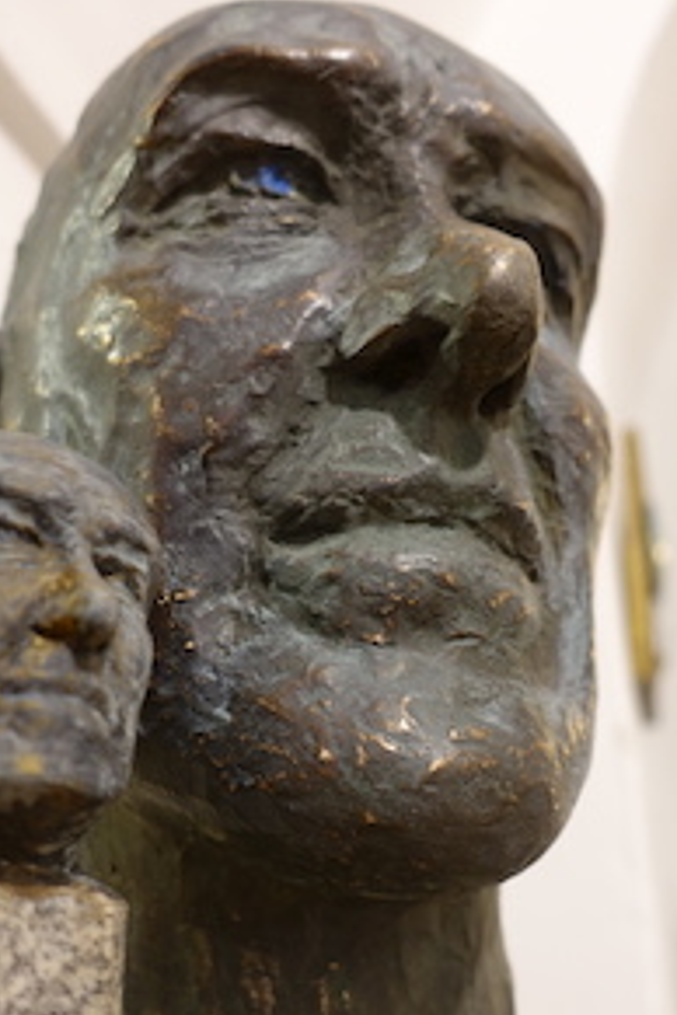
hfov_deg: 39.7
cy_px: 656
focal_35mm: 33
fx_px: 931
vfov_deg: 56.3
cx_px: 260
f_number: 1.8
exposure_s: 1/30
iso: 160
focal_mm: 8.8
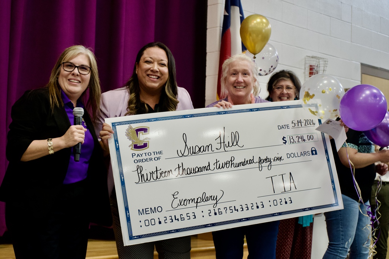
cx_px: 194
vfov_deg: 23.4
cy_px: 130
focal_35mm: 58
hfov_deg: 34.5
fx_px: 627
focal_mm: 58
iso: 5000
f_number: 5
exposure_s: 1/160
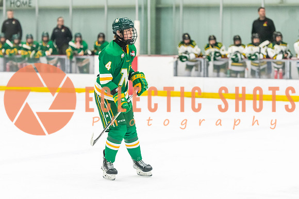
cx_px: 121
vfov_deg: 9.3
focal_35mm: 147
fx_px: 1220
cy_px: 107
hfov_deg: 14.0
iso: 3200
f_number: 2.8
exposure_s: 1/800
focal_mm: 116
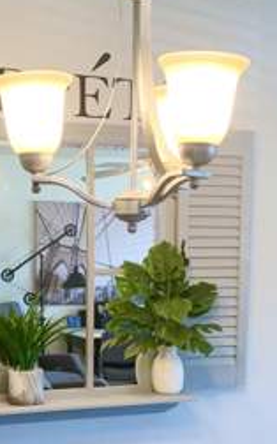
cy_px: 345
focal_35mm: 70
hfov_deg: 18.4
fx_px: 847
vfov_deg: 28.8
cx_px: 67
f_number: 1.8
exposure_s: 1/60
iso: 125
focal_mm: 4.25
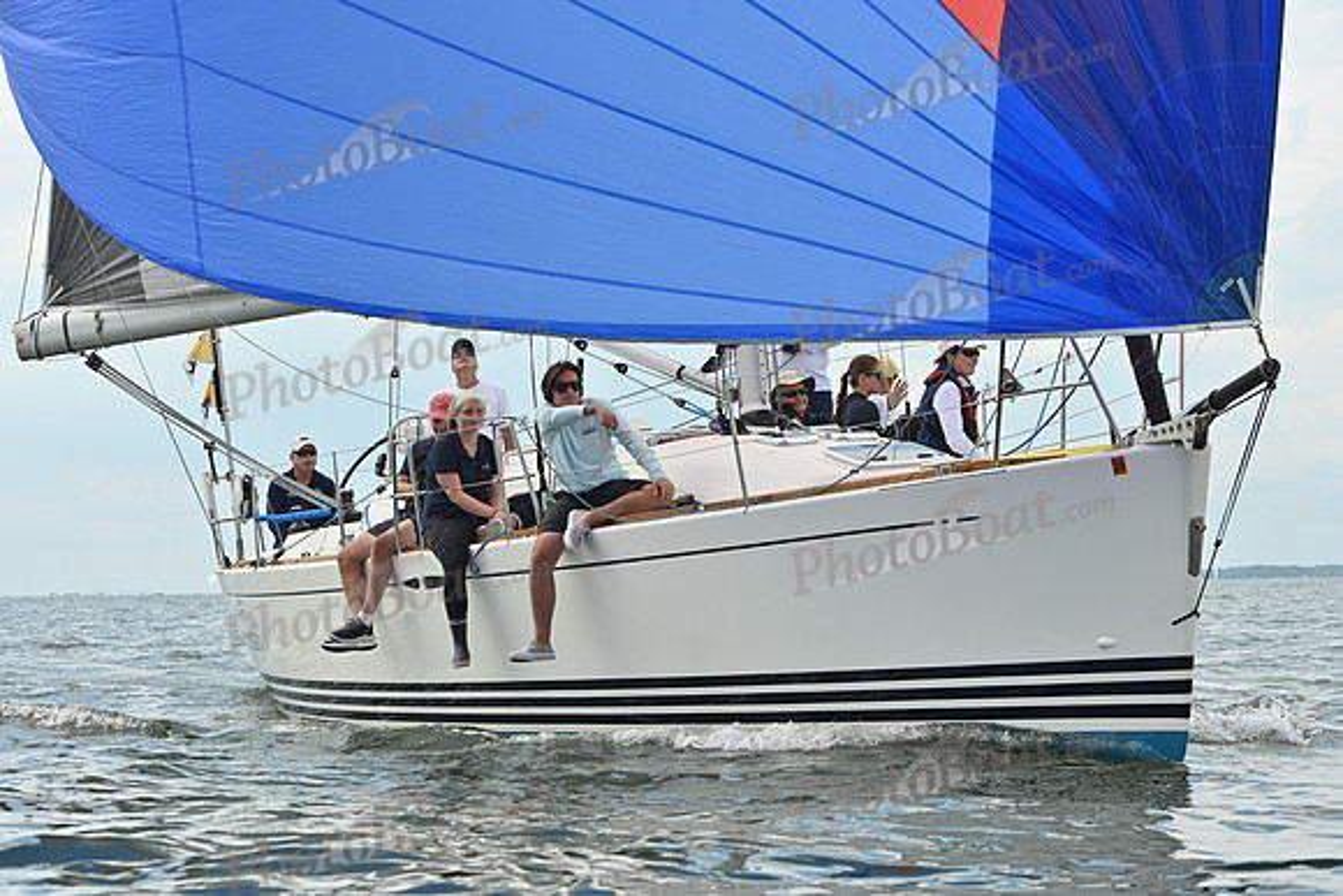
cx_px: 672
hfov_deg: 22.6
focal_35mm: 90
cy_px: 448
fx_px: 3358
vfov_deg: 15.2
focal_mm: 90
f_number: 7.1
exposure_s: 1/1250
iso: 320
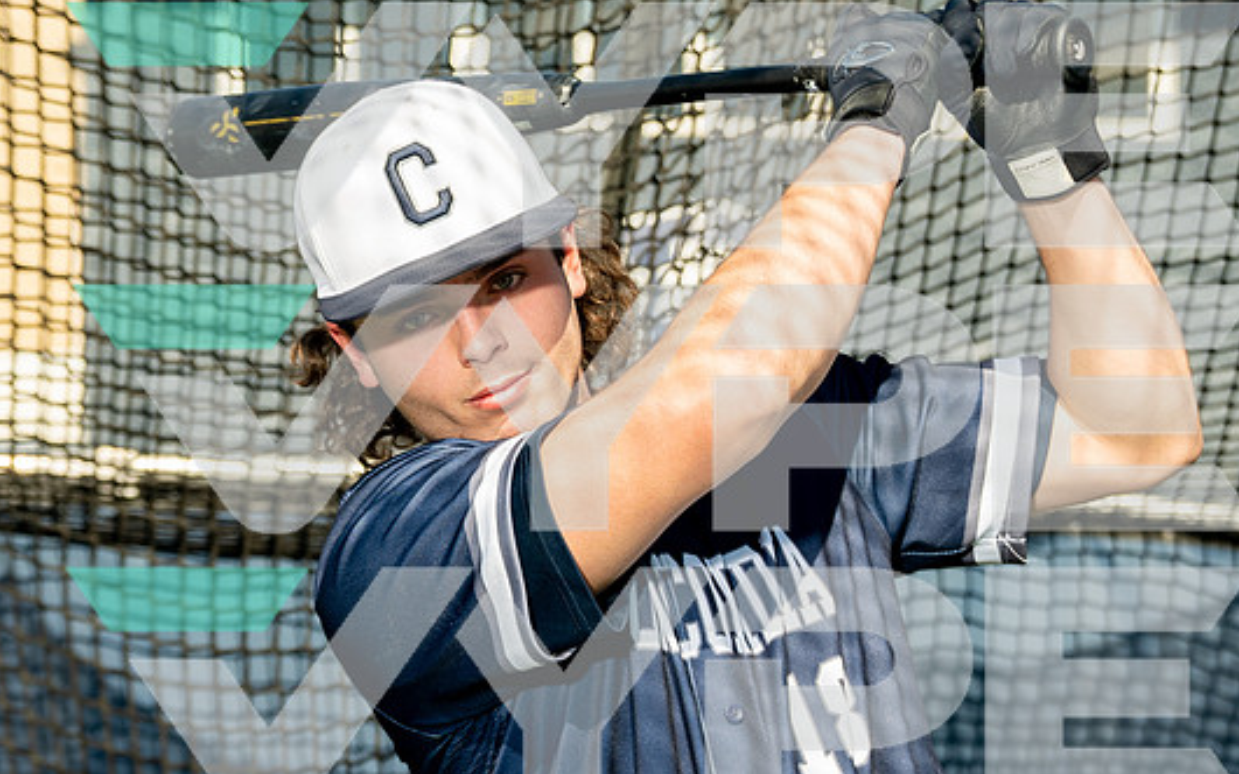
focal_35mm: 118
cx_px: 566
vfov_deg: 11.0
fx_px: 3985
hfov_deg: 17.7
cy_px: 690
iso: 100
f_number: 3.5
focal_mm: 47
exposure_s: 1/250
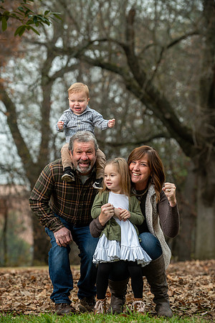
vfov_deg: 16.4
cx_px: 108
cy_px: 162
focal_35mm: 125
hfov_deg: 11.0
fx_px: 1120
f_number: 4
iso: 200
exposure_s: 1/125
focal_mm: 125
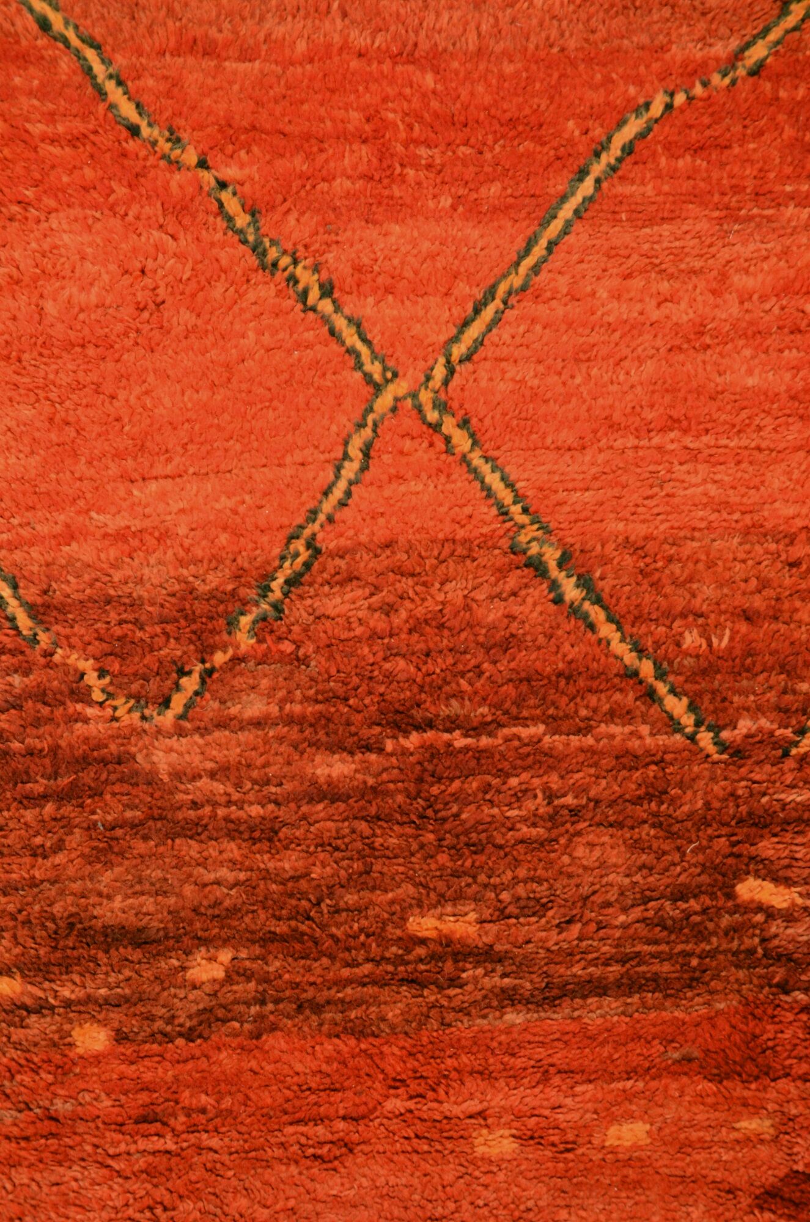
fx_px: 1017
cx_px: 405
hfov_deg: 43.4
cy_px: 611
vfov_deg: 62.0
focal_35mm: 30
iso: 400
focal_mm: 20
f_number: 8
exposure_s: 1/4
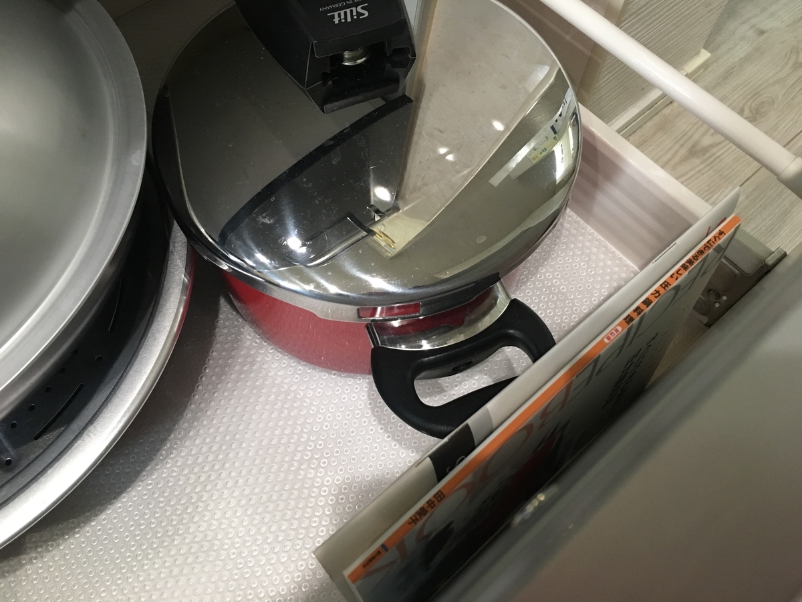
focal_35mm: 29
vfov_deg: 48.2
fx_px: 672
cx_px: 401
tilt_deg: -62.2
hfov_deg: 61.7
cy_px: 301
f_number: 2.2
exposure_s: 1/15
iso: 80
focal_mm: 4.15
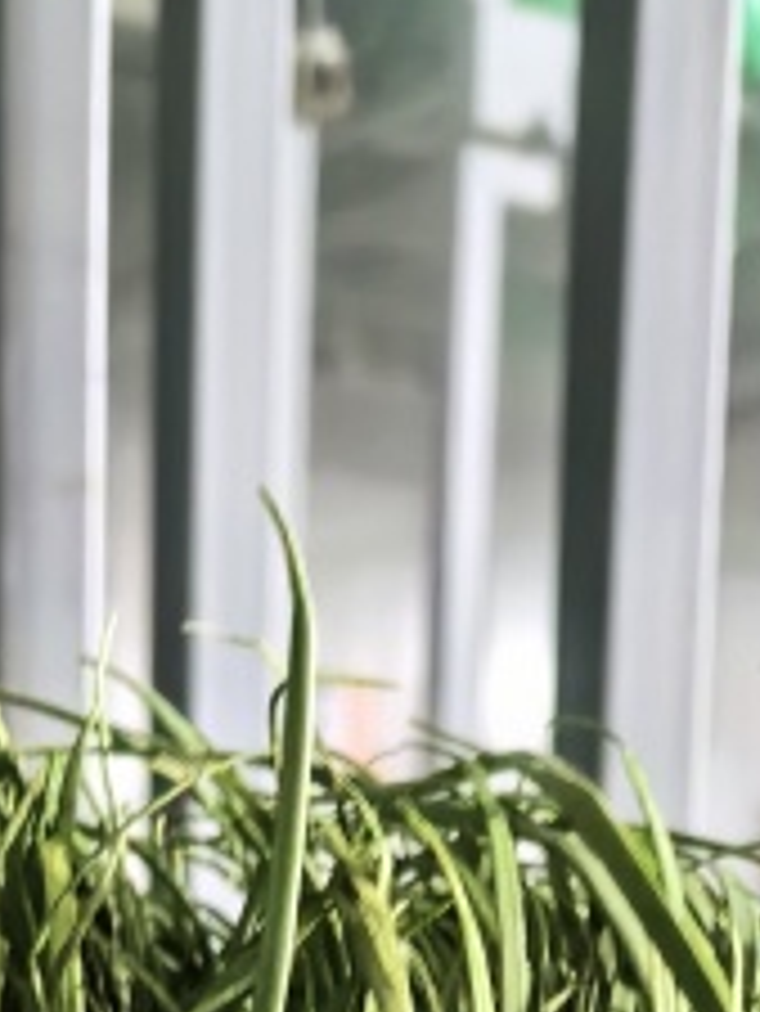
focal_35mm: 128
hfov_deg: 11.6
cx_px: 549
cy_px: 2287
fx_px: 3743
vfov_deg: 12.6
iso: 320
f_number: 1.4
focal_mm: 6.35
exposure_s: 1/49.8
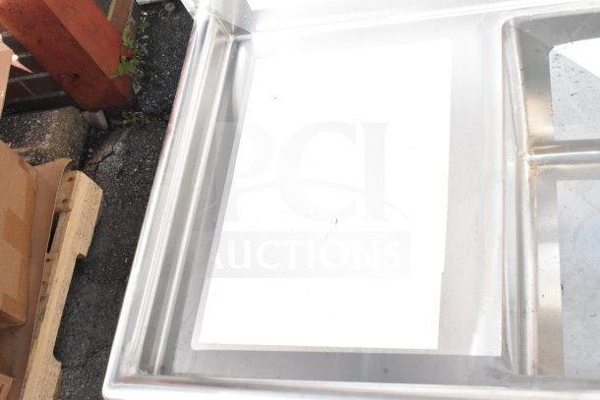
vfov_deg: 29.9
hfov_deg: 43.6
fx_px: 750
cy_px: 200
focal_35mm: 45
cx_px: 300
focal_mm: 30
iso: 6400
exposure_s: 1/1600
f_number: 20
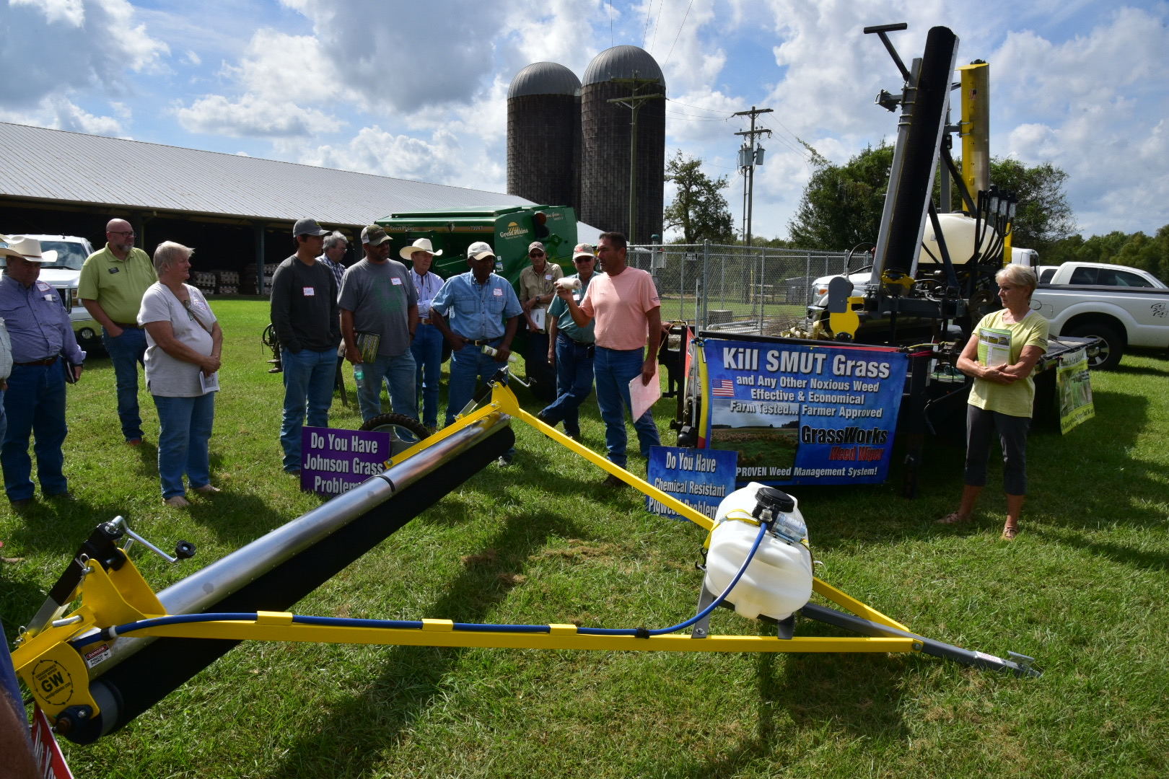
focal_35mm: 27
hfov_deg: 67.4
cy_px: 390
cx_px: 584
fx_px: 877
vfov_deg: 47.9
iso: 400
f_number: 20
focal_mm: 27
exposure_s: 1/320
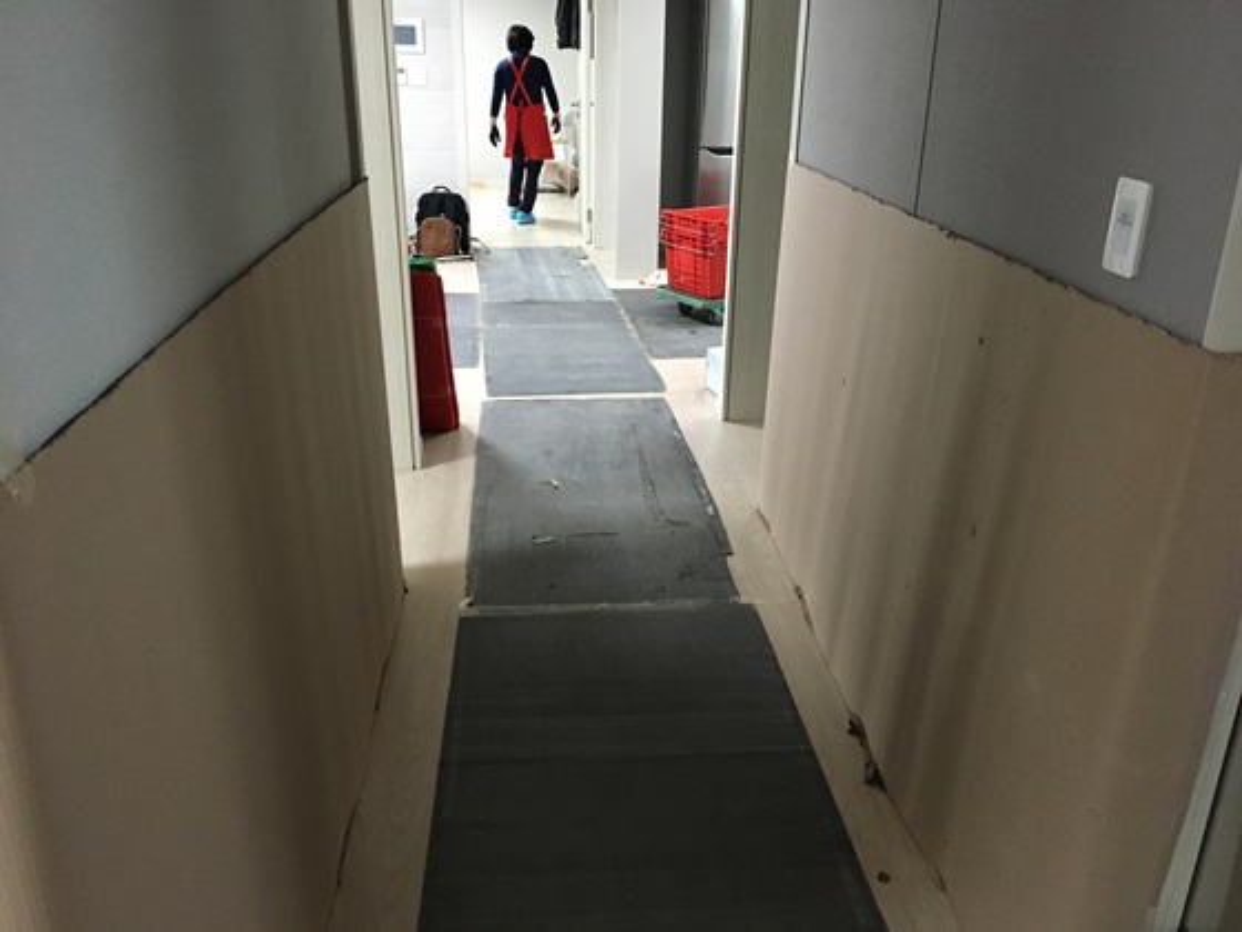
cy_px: 466
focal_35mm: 29
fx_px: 1041
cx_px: 621
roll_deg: -0.9
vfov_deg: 48.2
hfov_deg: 61.7
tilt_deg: -22.9
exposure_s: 1/30
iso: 160
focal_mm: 4.15
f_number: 2.2
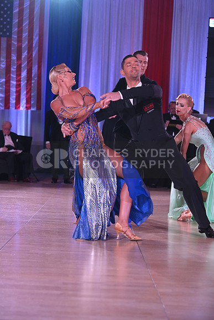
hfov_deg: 17.5
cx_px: 107
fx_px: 695
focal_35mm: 78
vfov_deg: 26.0
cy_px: 160
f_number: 5
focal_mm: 78
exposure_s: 1/320
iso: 2500
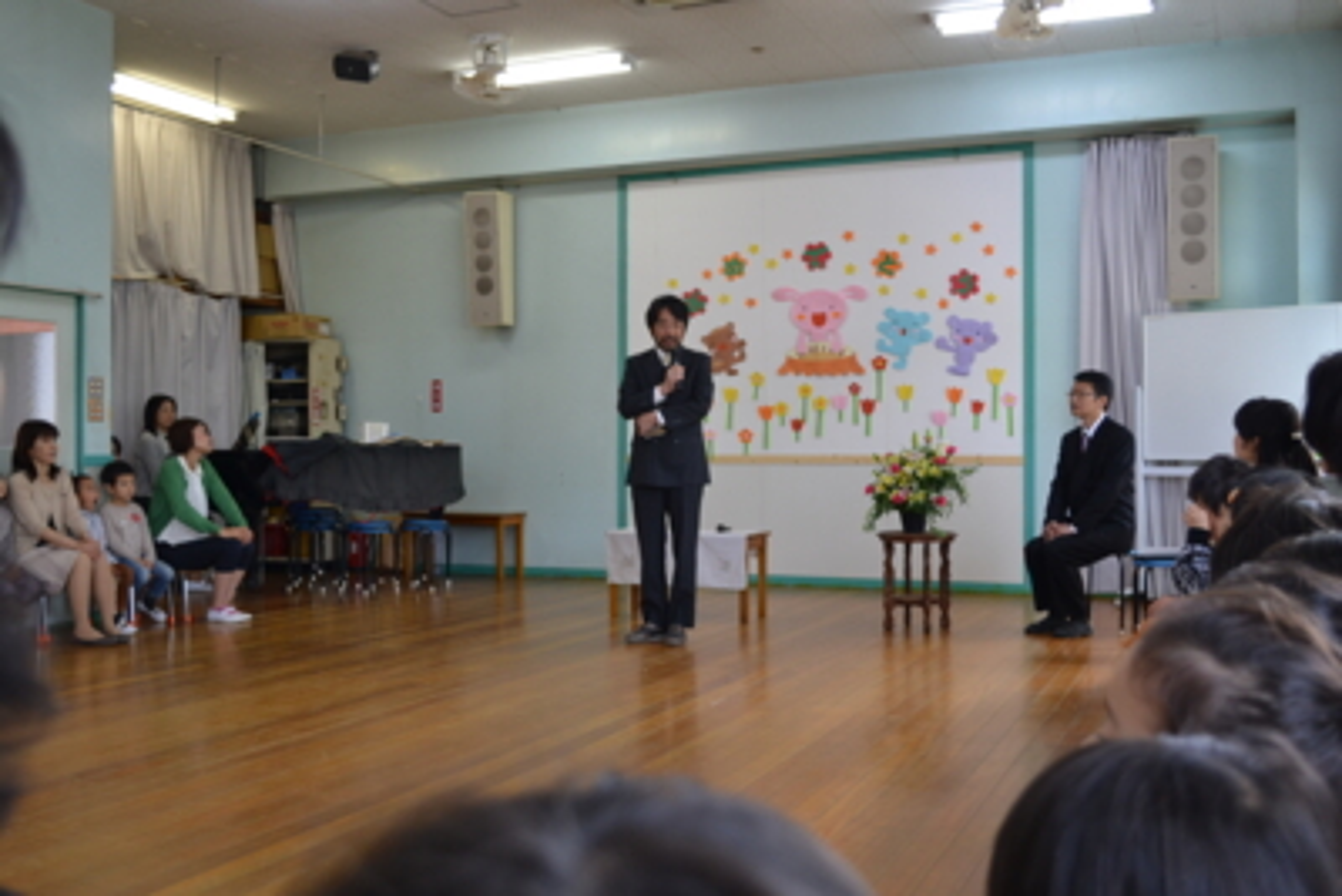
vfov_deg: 36.9
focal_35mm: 36
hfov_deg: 53.1
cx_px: 671
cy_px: 448
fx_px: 1342
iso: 400
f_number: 4.5
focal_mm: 24
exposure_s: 1/80
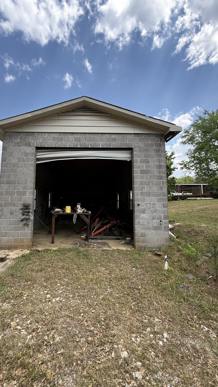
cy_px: 185
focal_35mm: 16
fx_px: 164
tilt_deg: +6.3
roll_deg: -1.5
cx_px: 90
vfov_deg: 99.3
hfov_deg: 66.6
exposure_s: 1/306
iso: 50
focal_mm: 2.22
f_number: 2.2
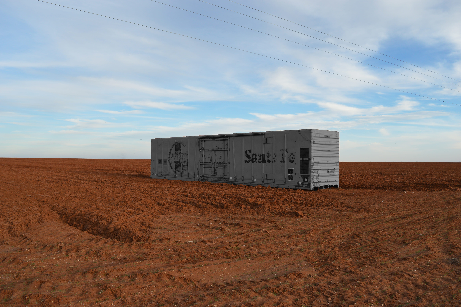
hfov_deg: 62.0
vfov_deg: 43.5
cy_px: 154
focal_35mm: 30
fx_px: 384
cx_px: 230
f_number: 7.1
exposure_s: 1/200
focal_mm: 20
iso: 100
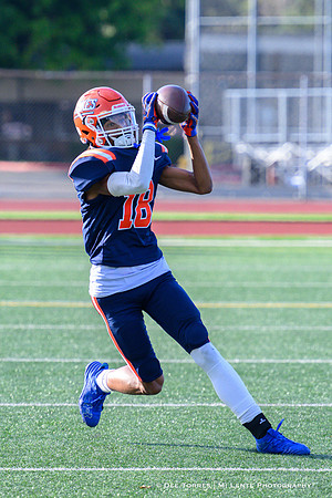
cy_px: 230
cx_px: 127
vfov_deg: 6.1
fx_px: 4696
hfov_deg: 4.0
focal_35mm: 339
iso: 1100
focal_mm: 210
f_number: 4.5
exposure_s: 1/2000
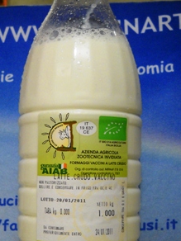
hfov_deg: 23.3
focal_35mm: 63
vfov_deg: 30.7
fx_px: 439
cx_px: 78
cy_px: 135
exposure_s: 1/60
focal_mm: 6.72
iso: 351
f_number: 3.1
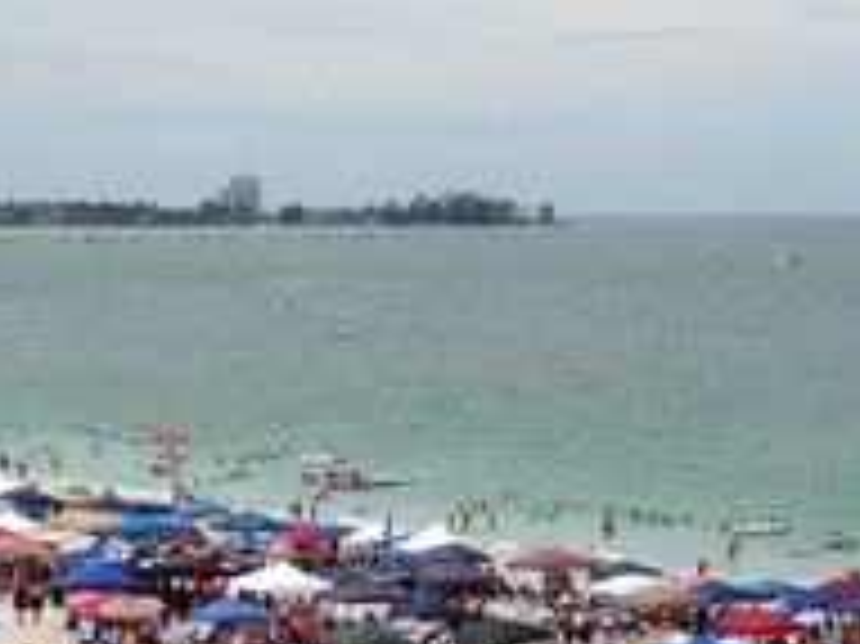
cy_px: 455
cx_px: 1076
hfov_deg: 11.2
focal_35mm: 173
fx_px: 4295
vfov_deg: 8.6
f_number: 2.4
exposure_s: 1/2584
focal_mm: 4.12
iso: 50
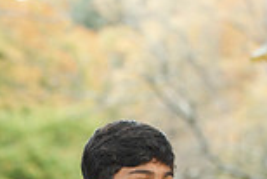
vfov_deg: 5.2
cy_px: 260
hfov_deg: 7.8
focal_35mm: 264
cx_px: 83
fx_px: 1960
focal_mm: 70
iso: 1250
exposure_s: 1/125
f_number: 3.5
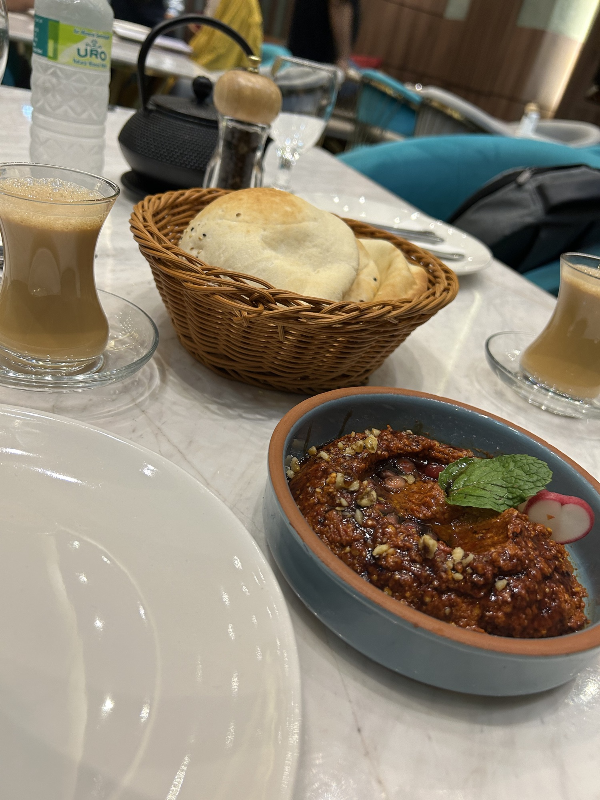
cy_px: 400
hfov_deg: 53.1
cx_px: 300
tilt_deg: -28.8
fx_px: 601
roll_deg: -14.9
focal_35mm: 26
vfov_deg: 67.3
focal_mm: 5.7
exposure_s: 1/50
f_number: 1.5
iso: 125
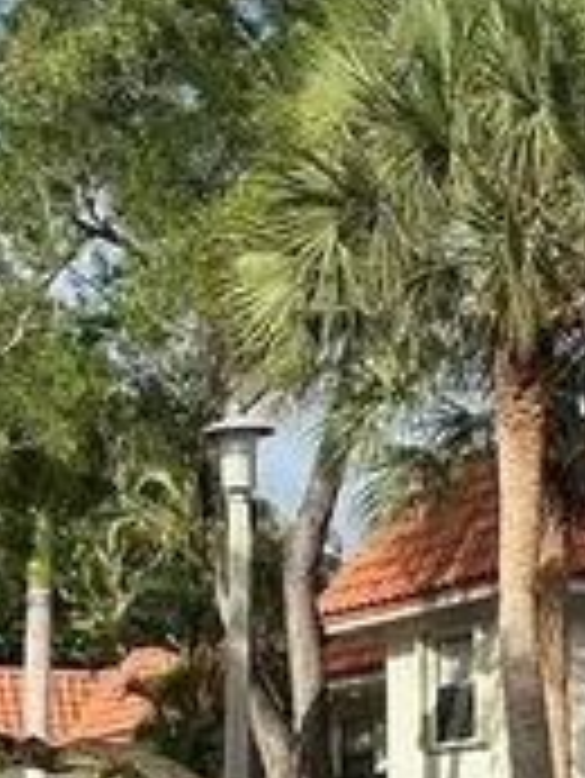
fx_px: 2881
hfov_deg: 11.6
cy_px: 654
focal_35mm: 128
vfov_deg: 15.3
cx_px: 468
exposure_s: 1/2513
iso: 50
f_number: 1.5
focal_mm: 5.7
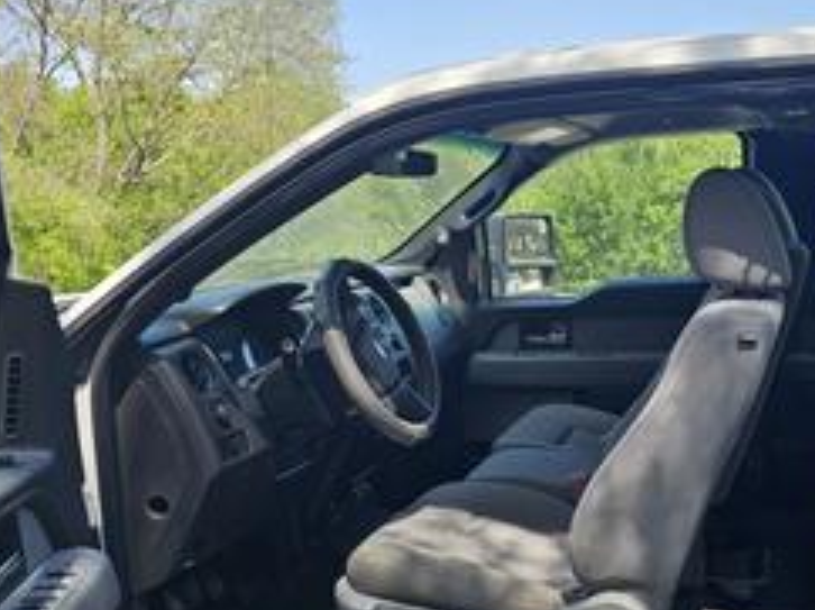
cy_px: 374
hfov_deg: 38.6
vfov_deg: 30.1
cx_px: 613
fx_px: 1129
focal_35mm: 48
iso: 10
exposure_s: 1/207
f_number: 1.7
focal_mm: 6.3
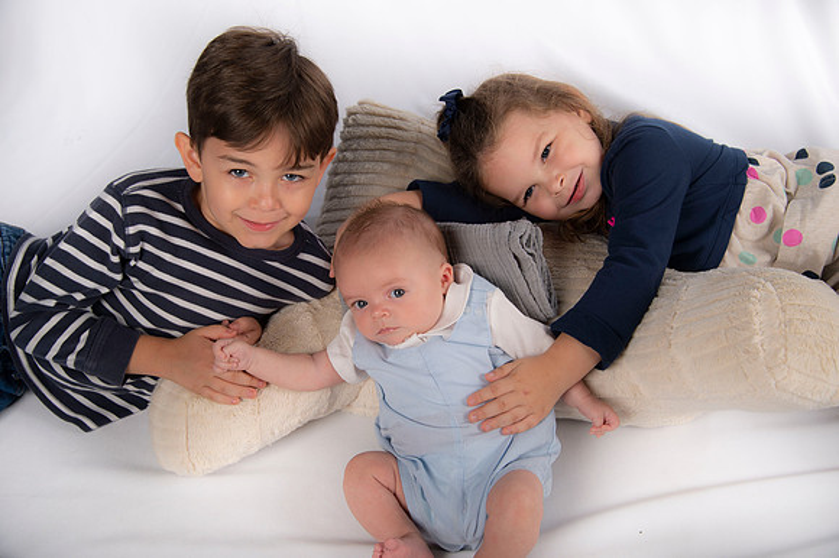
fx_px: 1118
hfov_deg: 41.1
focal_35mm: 48
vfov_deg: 28.0
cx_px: 420
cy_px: 279
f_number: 5.6
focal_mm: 48
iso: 100
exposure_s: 1/200
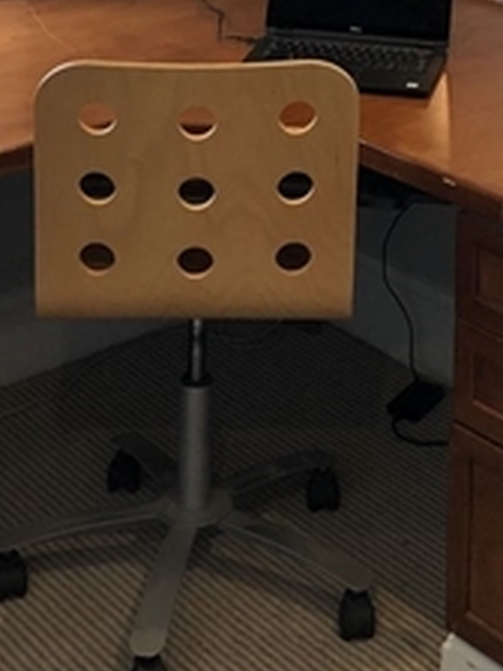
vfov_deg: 18.1
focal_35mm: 96
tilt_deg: -4.6
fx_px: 1860
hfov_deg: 15.3
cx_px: 365
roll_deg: -1.3
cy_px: -350
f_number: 1.8
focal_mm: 3.99
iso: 25
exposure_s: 1/30
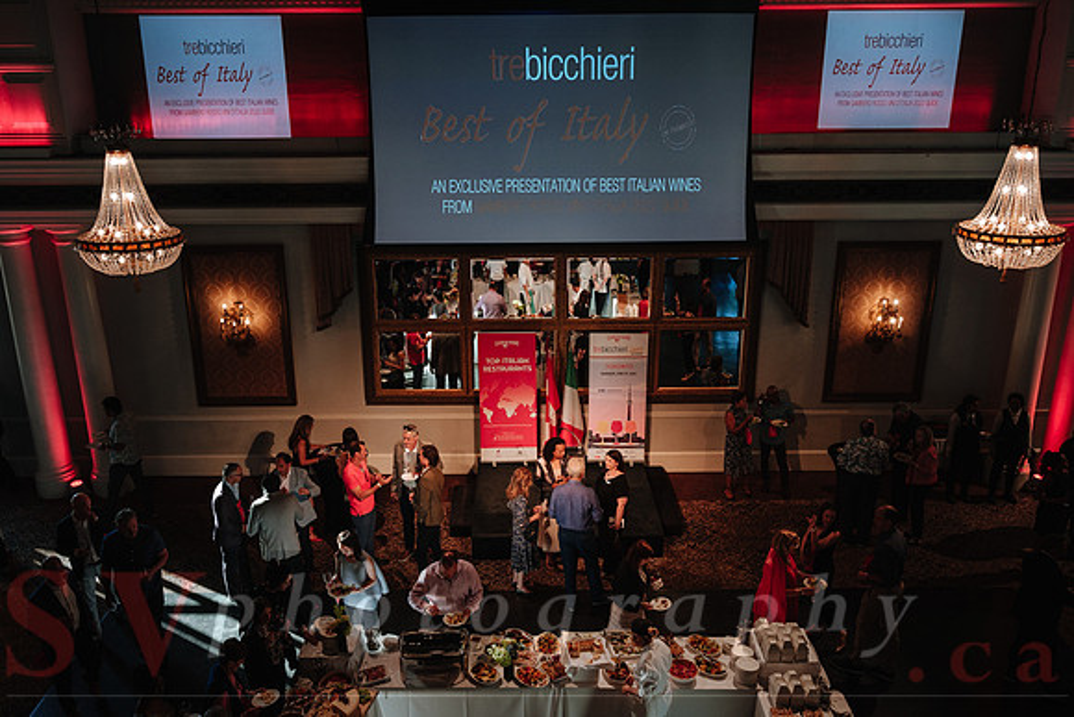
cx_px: 537
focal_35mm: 29
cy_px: 358
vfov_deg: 44.4
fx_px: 878
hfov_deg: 62.9
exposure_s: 1/100
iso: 800
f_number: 5
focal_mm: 19.1
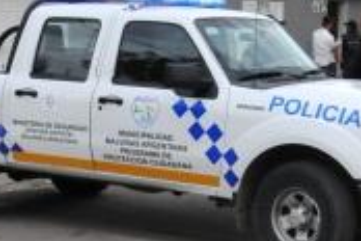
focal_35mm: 96
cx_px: 301
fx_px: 965
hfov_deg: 20.9
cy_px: 106
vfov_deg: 14.2
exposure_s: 1/160
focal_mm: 25
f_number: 9
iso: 2500
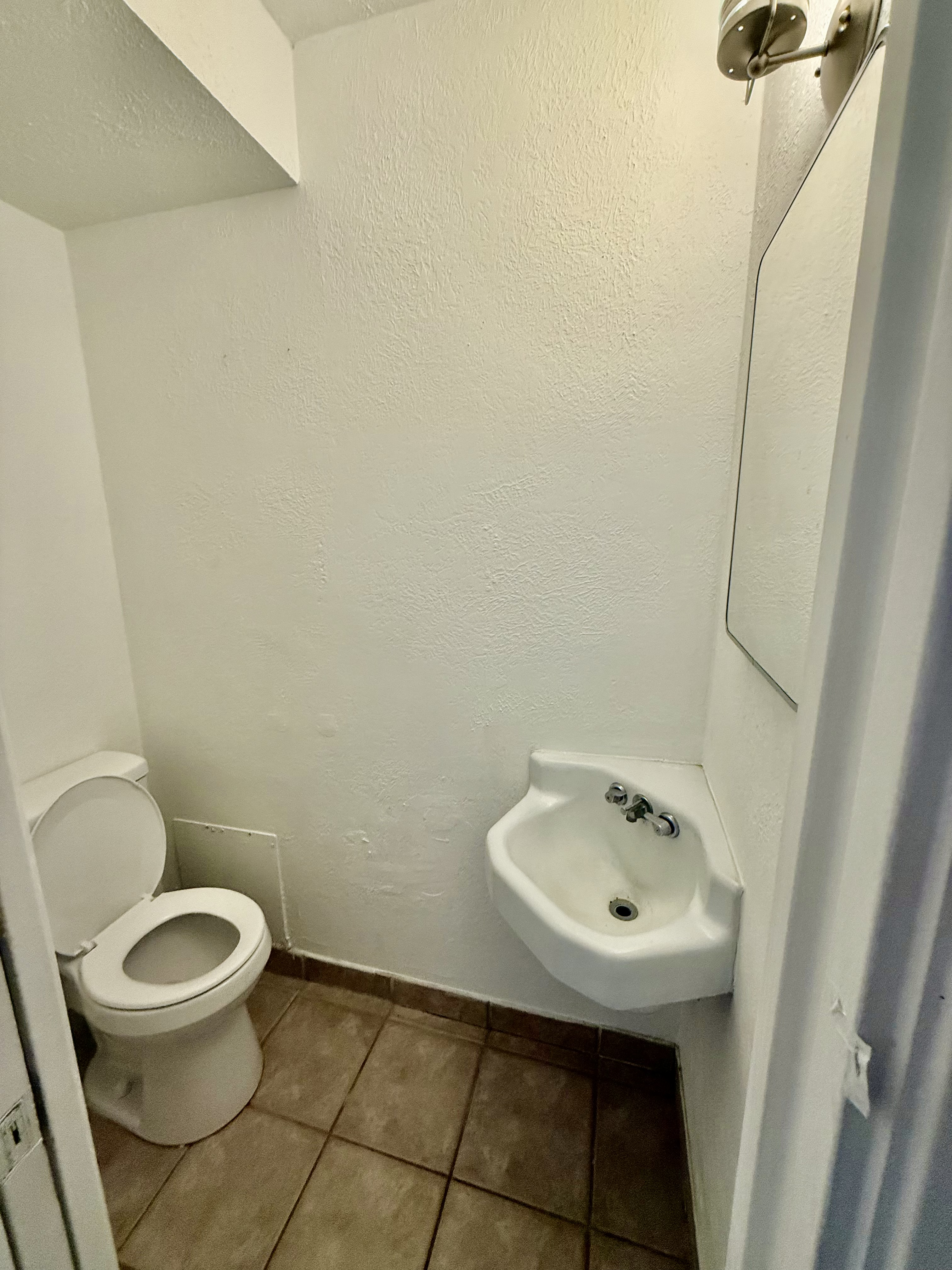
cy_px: 635
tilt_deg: -12.0
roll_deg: +0.0
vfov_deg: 102.1
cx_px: 476
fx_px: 513
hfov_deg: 85.7
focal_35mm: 14
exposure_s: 1/120
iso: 320
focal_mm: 2.22
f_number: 2.2
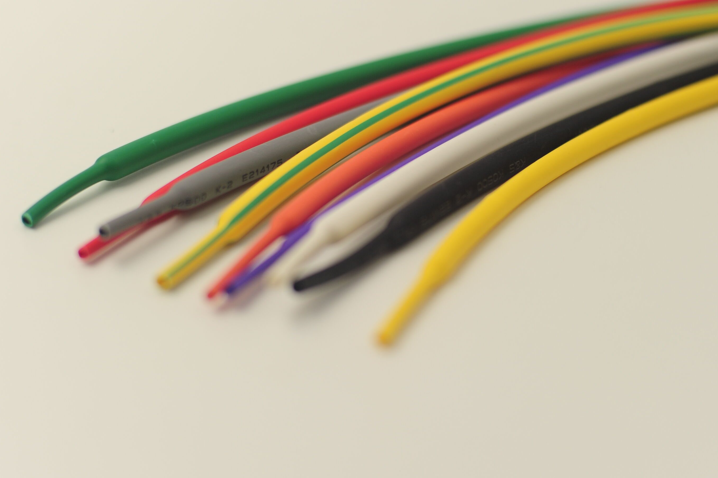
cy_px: 200
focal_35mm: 78
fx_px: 1555
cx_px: 367
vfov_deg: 17.5
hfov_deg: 26.0
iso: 250
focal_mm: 50
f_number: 2.8
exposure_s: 1/640
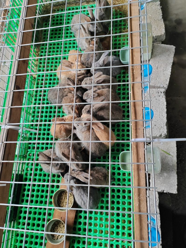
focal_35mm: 27
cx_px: 93
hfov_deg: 51.3
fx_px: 193
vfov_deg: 65.3
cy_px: 124
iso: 500
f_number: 1.9
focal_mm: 5.52
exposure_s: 1/50
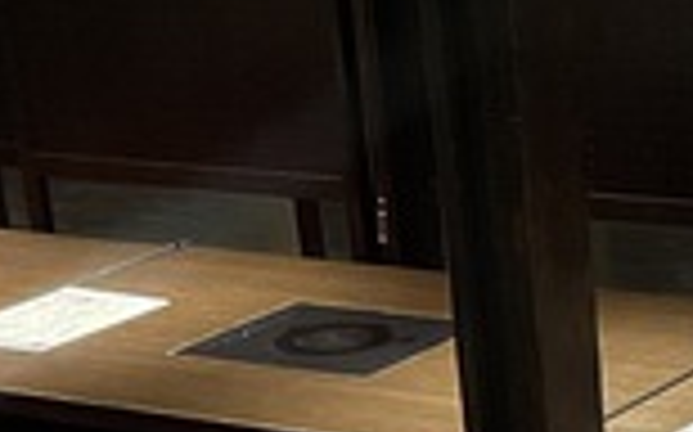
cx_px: 774
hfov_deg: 14.3
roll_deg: +2.7
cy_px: 945
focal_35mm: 143
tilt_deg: -28.1
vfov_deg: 8.5
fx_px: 2699
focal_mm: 5.1
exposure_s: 1/40
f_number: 1.6
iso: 400
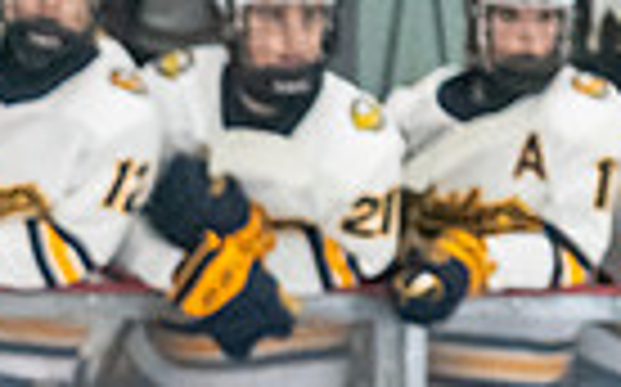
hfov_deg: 2.3
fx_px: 15338
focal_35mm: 907
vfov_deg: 1.4
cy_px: 587
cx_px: -998
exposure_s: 1/800
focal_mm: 135
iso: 3200
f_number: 2.8
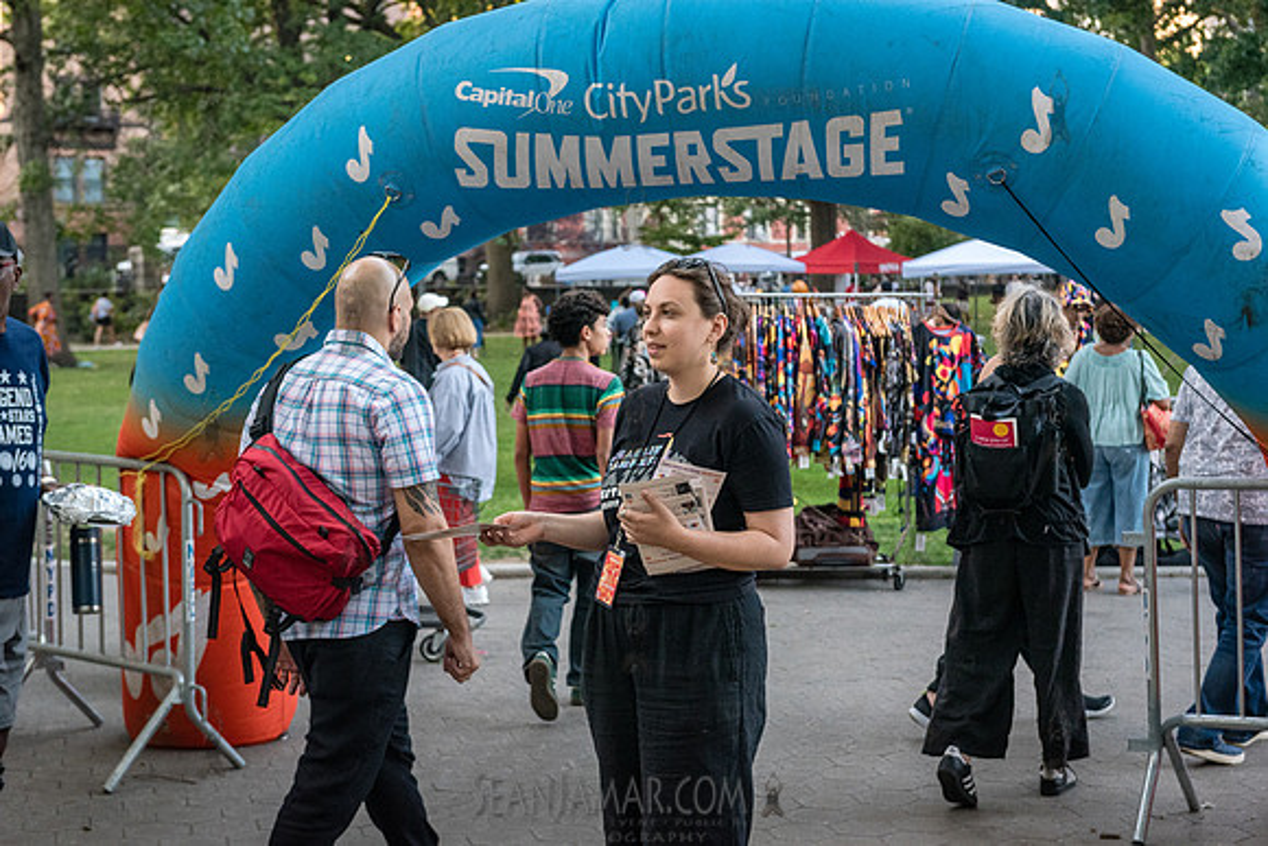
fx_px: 2114
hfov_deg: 33.4
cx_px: 634
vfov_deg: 22.6
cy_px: 423
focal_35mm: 60
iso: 3200
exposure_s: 1/400
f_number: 4
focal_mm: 60
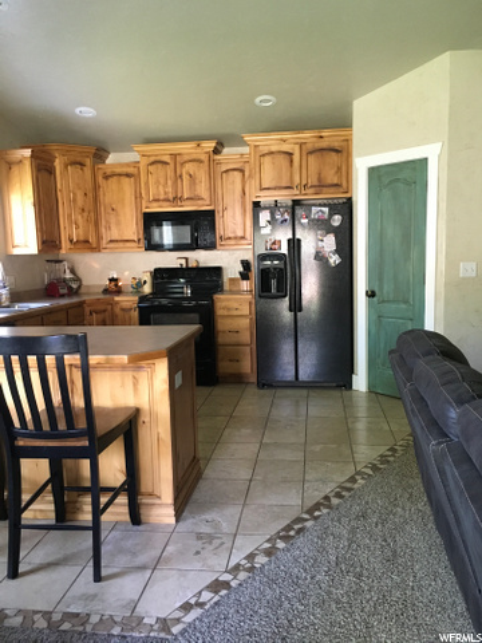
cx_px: 241
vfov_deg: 61.7
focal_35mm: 29
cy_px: 322
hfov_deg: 48.2
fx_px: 538
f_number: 2.2
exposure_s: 1/30
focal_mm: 4.15
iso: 200
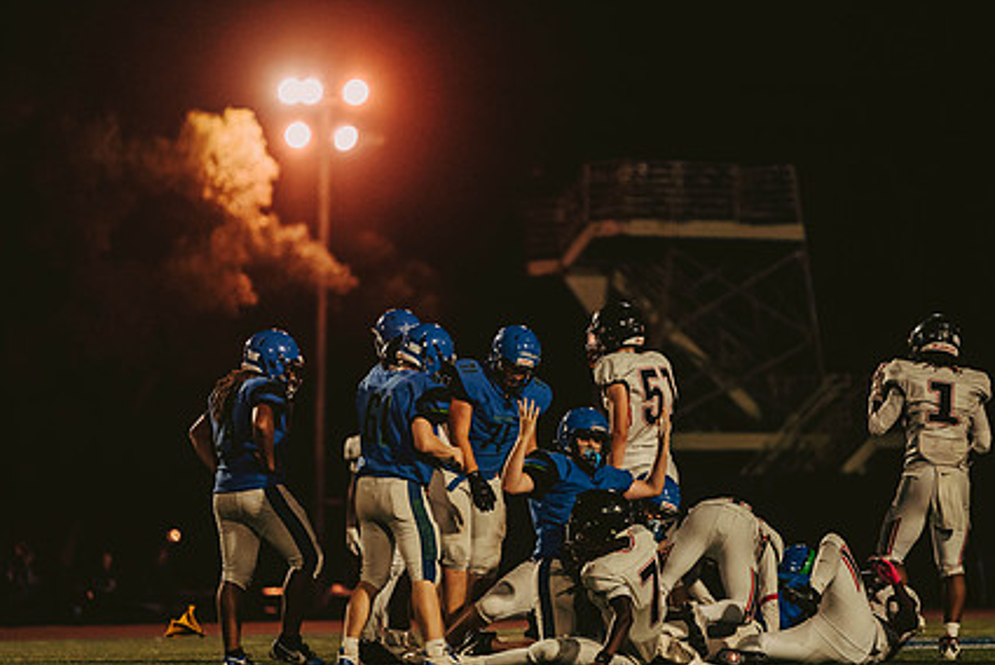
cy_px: 392
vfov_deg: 5.0
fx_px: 7550
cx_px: 538
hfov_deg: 7.5
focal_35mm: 273
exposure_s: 1/1000
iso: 2500
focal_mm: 200
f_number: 2.8
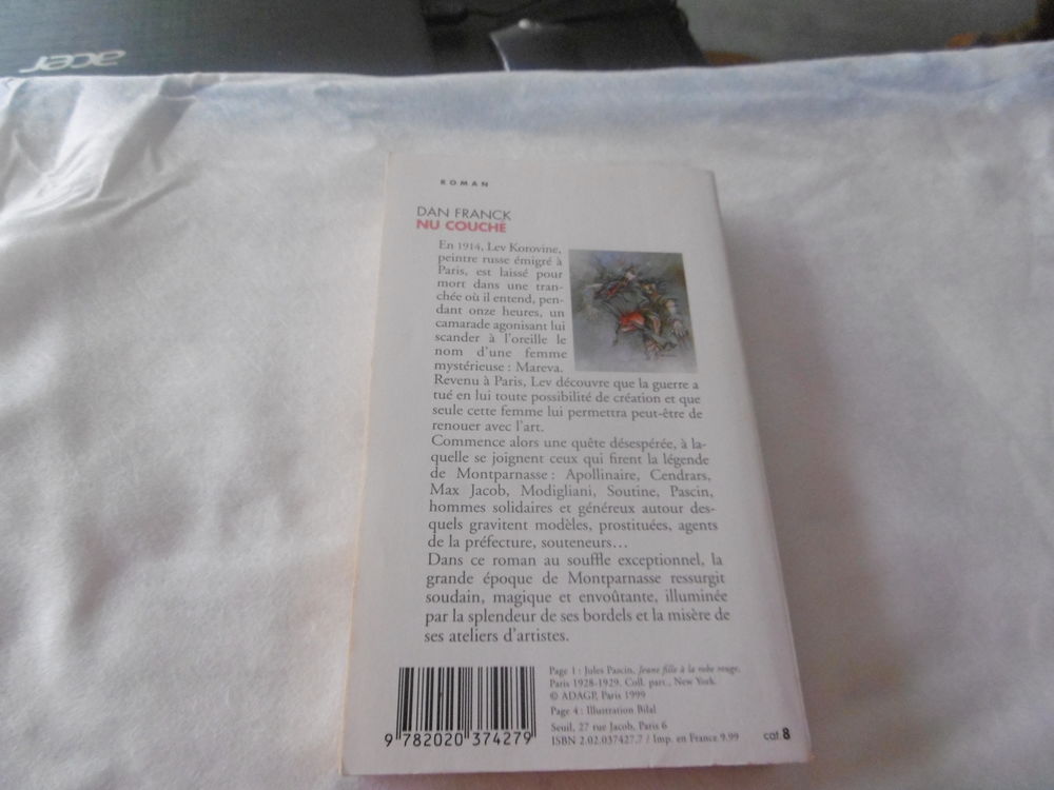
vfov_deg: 56.8
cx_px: 527
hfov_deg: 71.6
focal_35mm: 24
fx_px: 731
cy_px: 395
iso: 500
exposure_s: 1/100
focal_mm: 4.3
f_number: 3.1
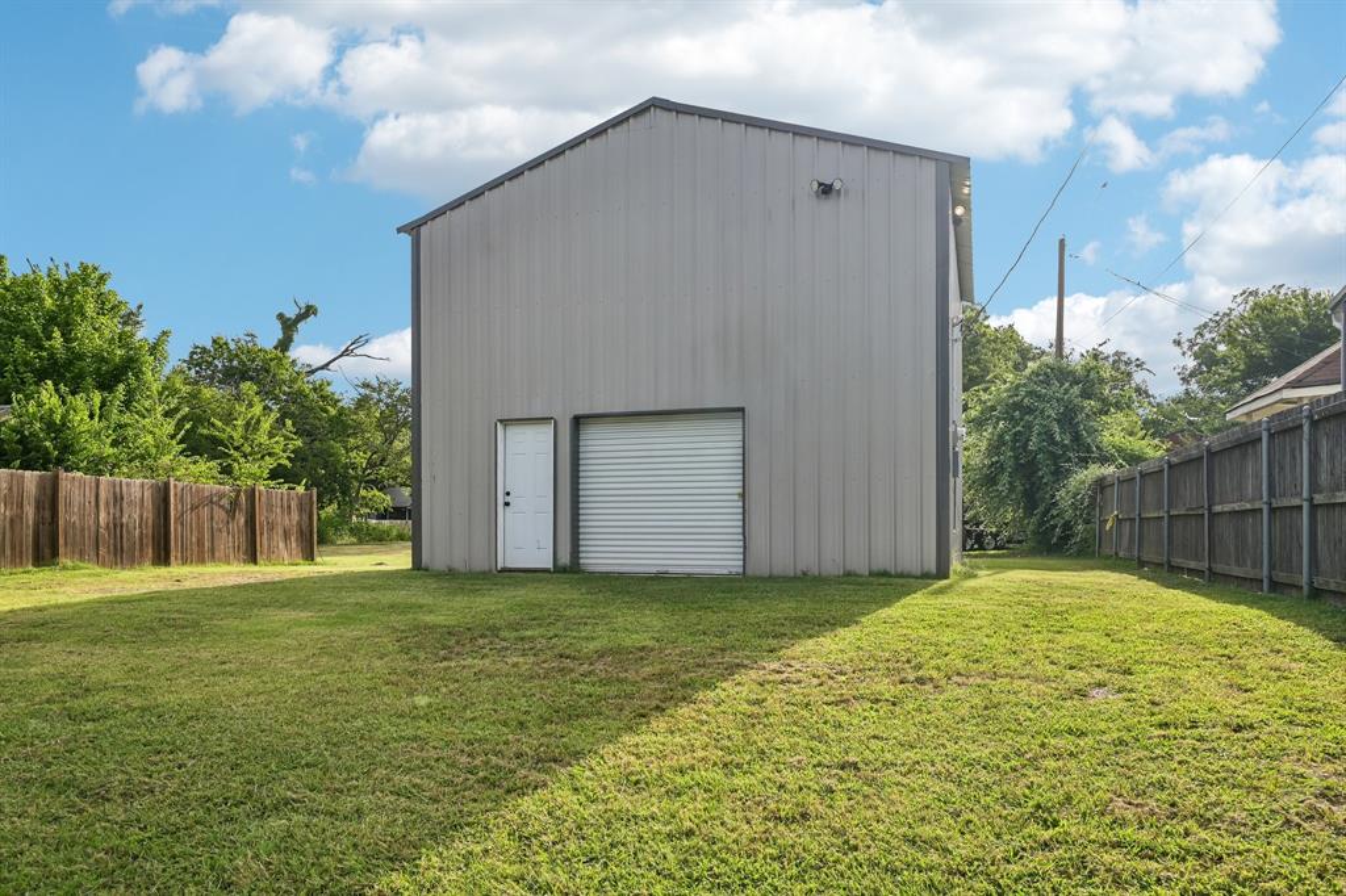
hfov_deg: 74.9
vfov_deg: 54.1
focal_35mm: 24
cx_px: 673
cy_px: 448
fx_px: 878
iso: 400
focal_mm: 23.5
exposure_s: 1/800
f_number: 8
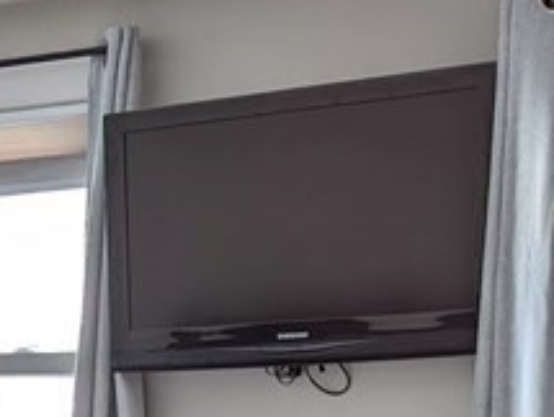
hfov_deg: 16.4
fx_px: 1828
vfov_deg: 12.1
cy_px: 710
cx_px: -152
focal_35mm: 114
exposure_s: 1/90
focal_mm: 6.81
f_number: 1.85
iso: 86
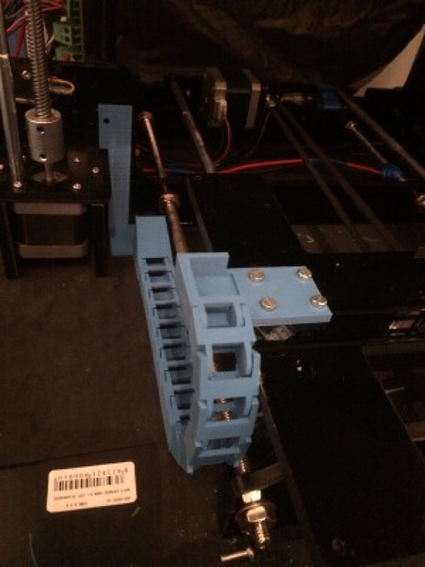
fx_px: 475
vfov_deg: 61.7
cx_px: 212
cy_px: 284
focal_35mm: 29
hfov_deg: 48.2
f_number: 2.2
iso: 640
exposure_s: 1/17
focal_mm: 4.15
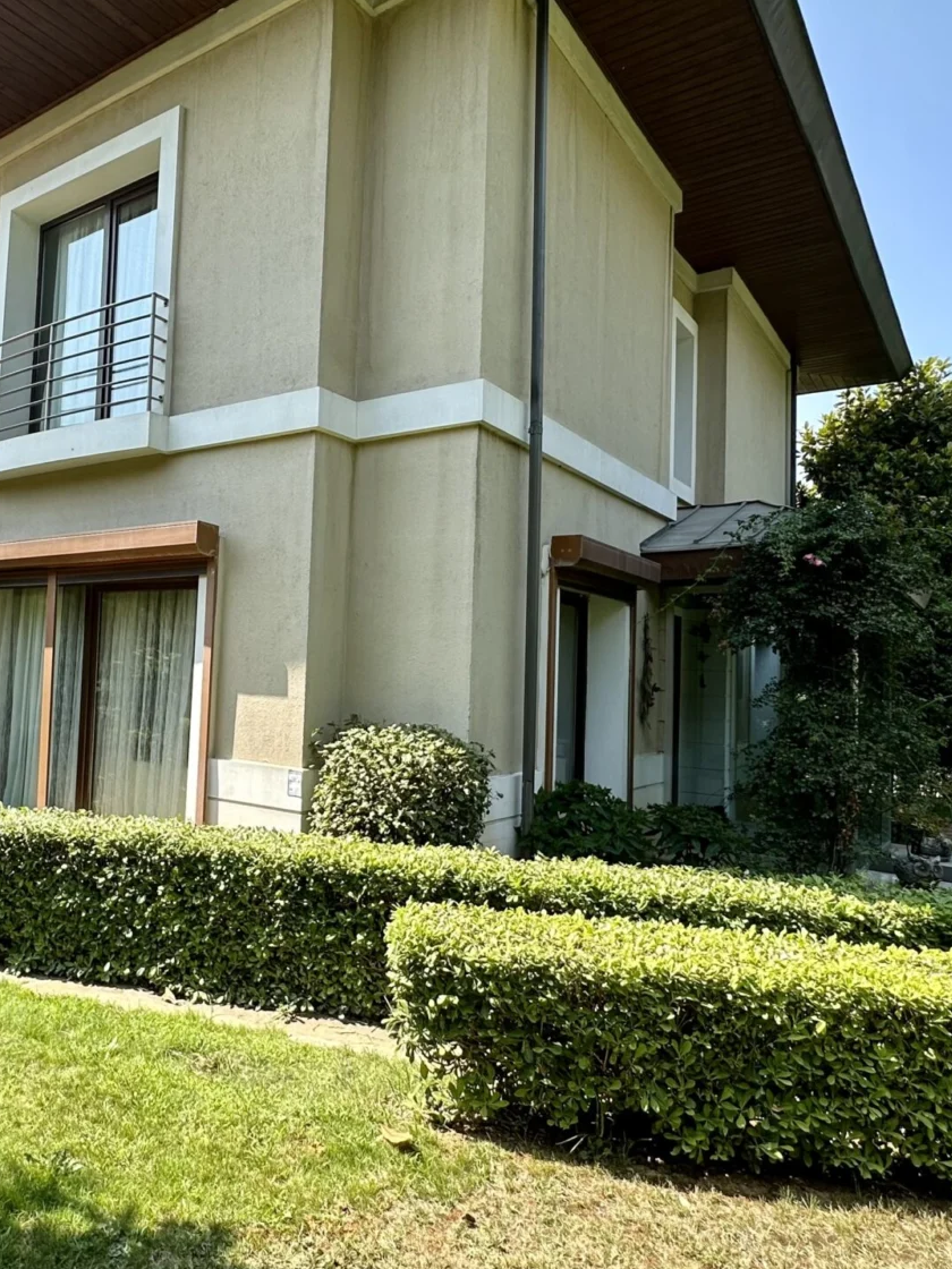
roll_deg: -2.8
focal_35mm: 25
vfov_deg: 69.4
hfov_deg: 53.3
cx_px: 283
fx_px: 917
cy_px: 623
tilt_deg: +3.3
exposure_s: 1/543
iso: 40
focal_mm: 2.22
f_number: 2.2
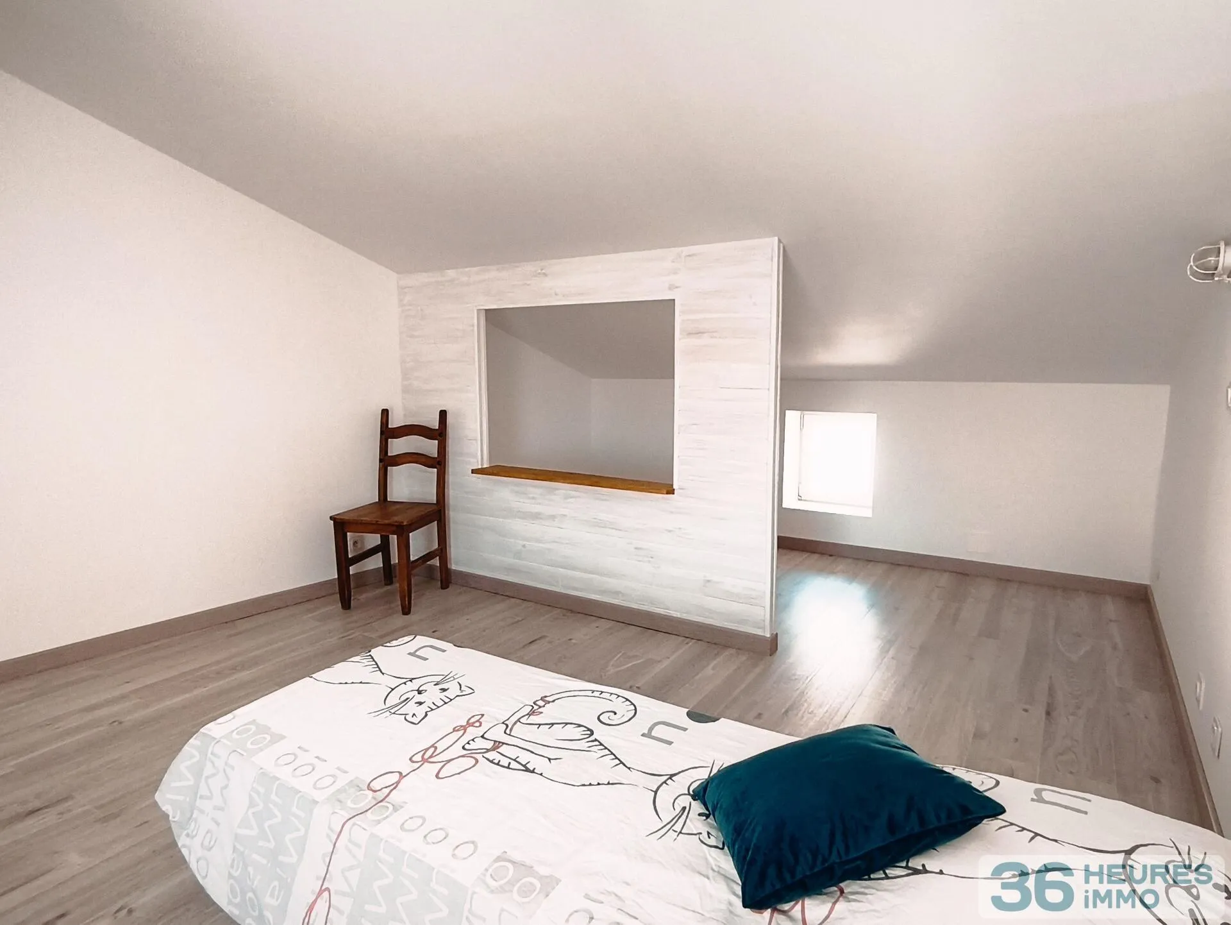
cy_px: 462
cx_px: 616
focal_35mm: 20
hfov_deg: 81.7
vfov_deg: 66.0
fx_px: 712
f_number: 2.2
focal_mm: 1.65
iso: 64
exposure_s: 1/50
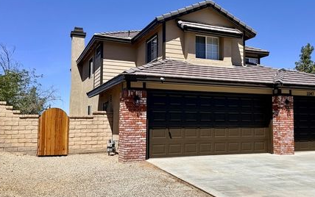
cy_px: 96
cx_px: 201
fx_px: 326
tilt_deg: +5.6
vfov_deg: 33.6
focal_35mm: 38
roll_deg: +0.5
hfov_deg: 50.9
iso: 80
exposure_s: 1/7353
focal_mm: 6.76
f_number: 1.78
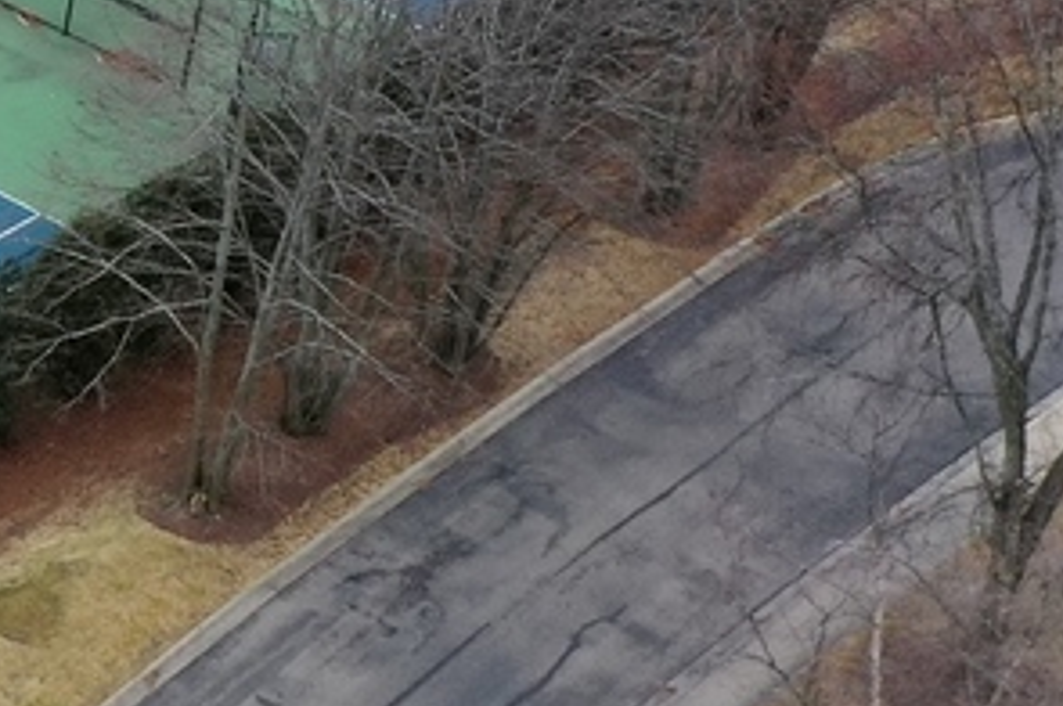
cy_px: 151
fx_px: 4542
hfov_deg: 11.3
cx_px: -1420
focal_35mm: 154
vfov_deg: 8.9
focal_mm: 10.26
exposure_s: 1/160
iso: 100
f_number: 4.5
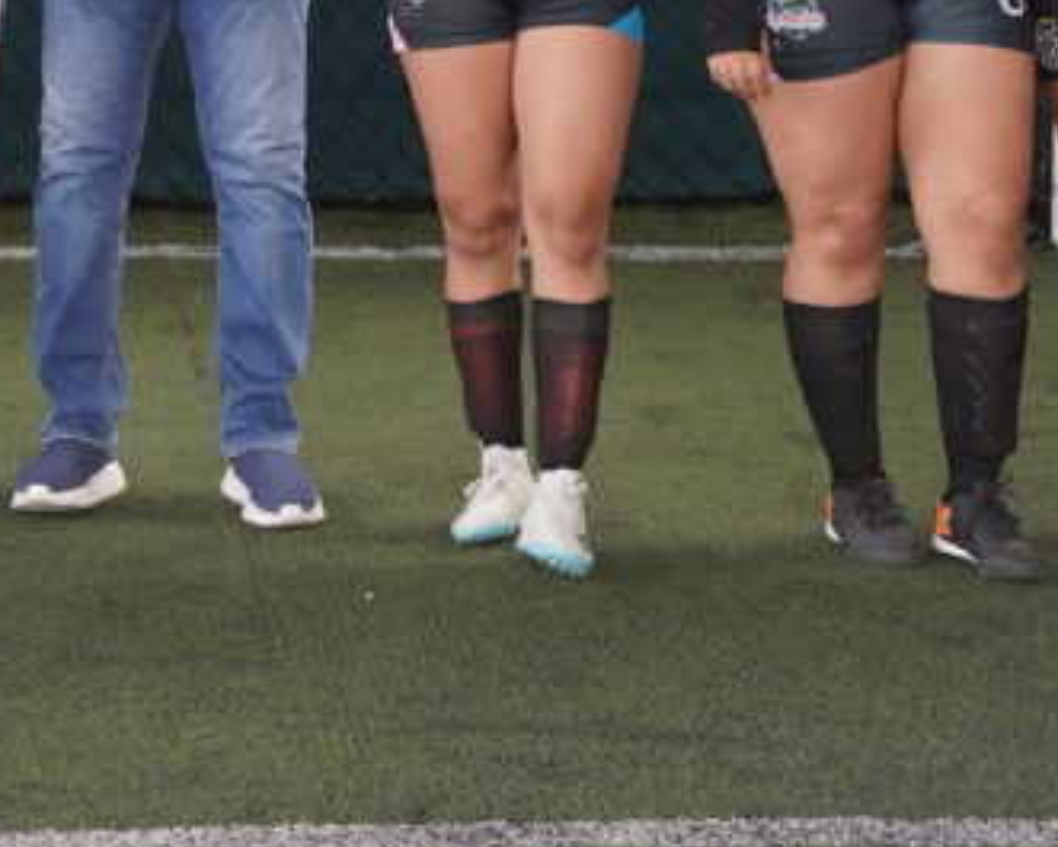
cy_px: -216
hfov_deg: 13.2
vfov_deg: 10.5
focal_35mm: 145
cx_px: 67
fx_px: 4542
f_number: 4
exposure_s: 1/160
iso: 1000
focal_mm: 50
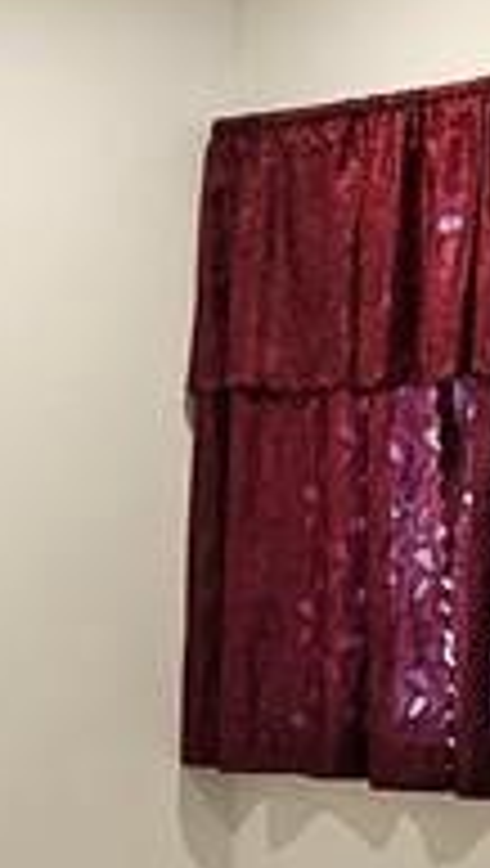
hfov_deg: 8.9
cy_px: 949
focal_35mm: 133
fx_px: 3063
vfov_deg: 15.7
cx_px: -243
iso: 200
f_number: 1.7
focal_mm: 6.3
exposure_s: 1/120
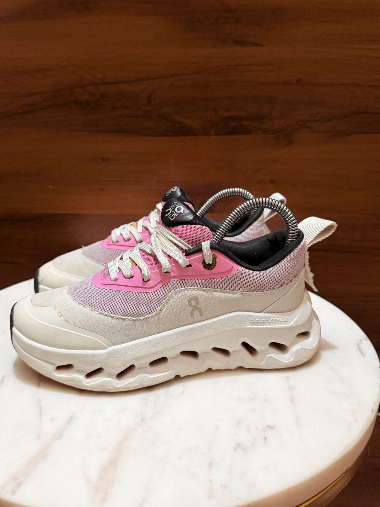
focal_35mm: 28
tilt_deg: -17.3
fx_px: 410
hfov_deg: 49.7
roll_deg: +0.3
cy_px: 251
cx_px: 179
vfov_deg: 63.4
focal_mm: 6.76
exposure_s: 1/50
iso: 400
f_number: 1.78
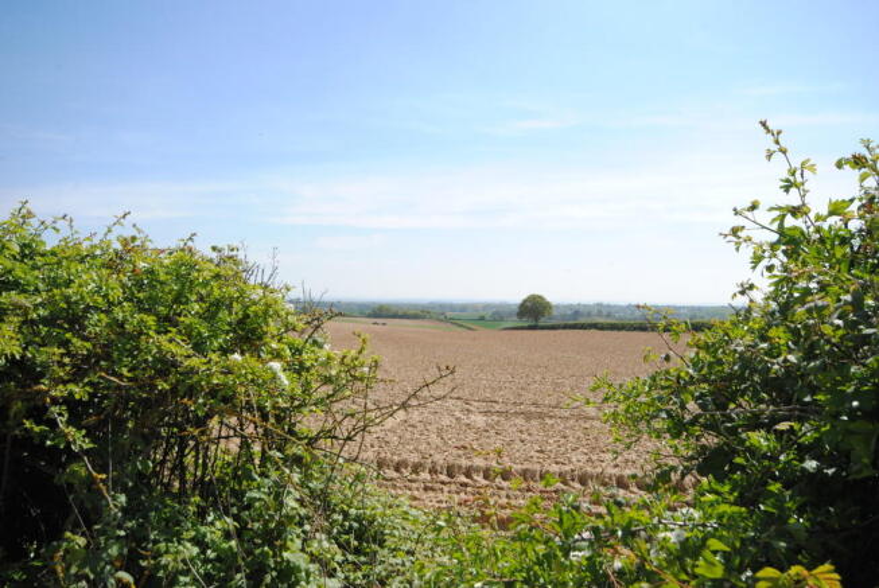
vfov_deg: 43.7
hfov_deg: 61.9
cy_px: 294
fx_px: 733
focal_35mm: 30
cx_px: 440
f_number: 10
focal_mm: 20
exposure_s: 1/400
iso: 400
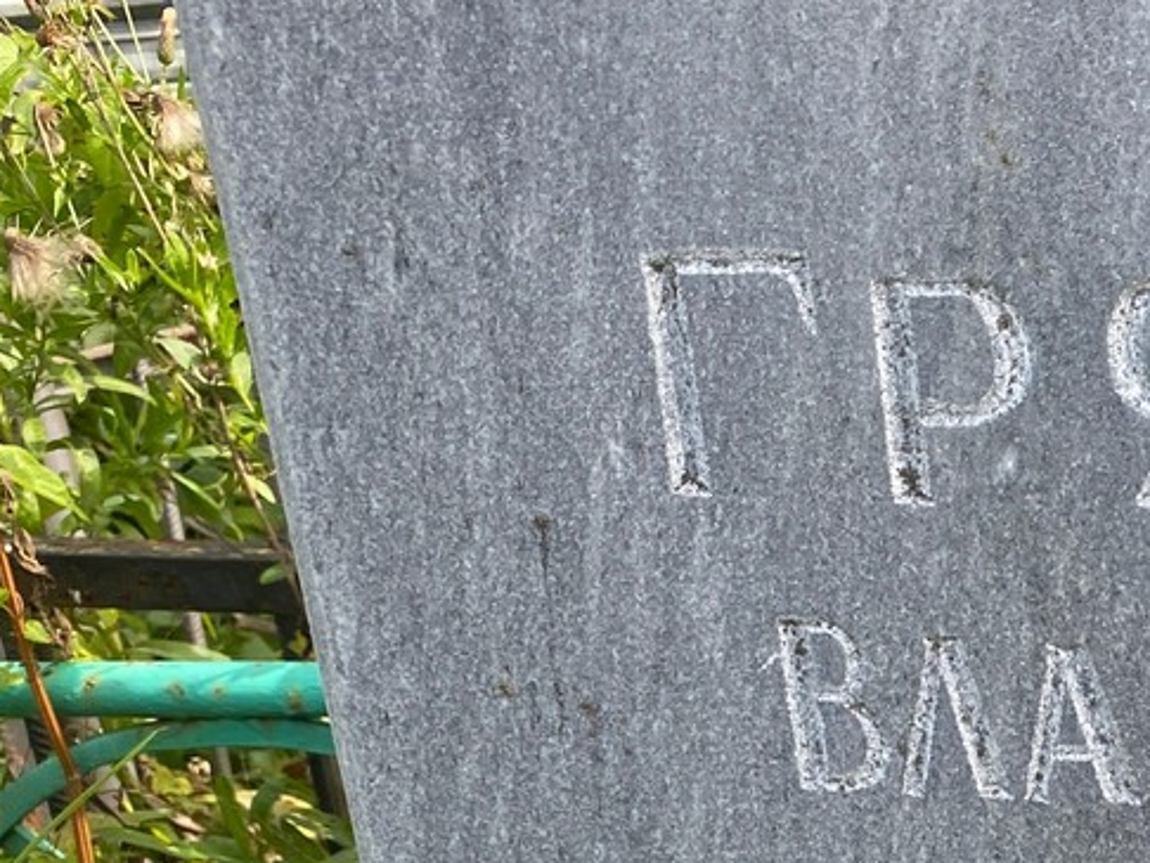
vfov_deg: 18.2
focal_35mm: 77
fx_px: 2559
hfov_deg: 23.7
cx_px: 1275
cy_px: 1036
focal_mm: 4.25
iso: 32
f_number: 1.8
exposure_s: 1/377
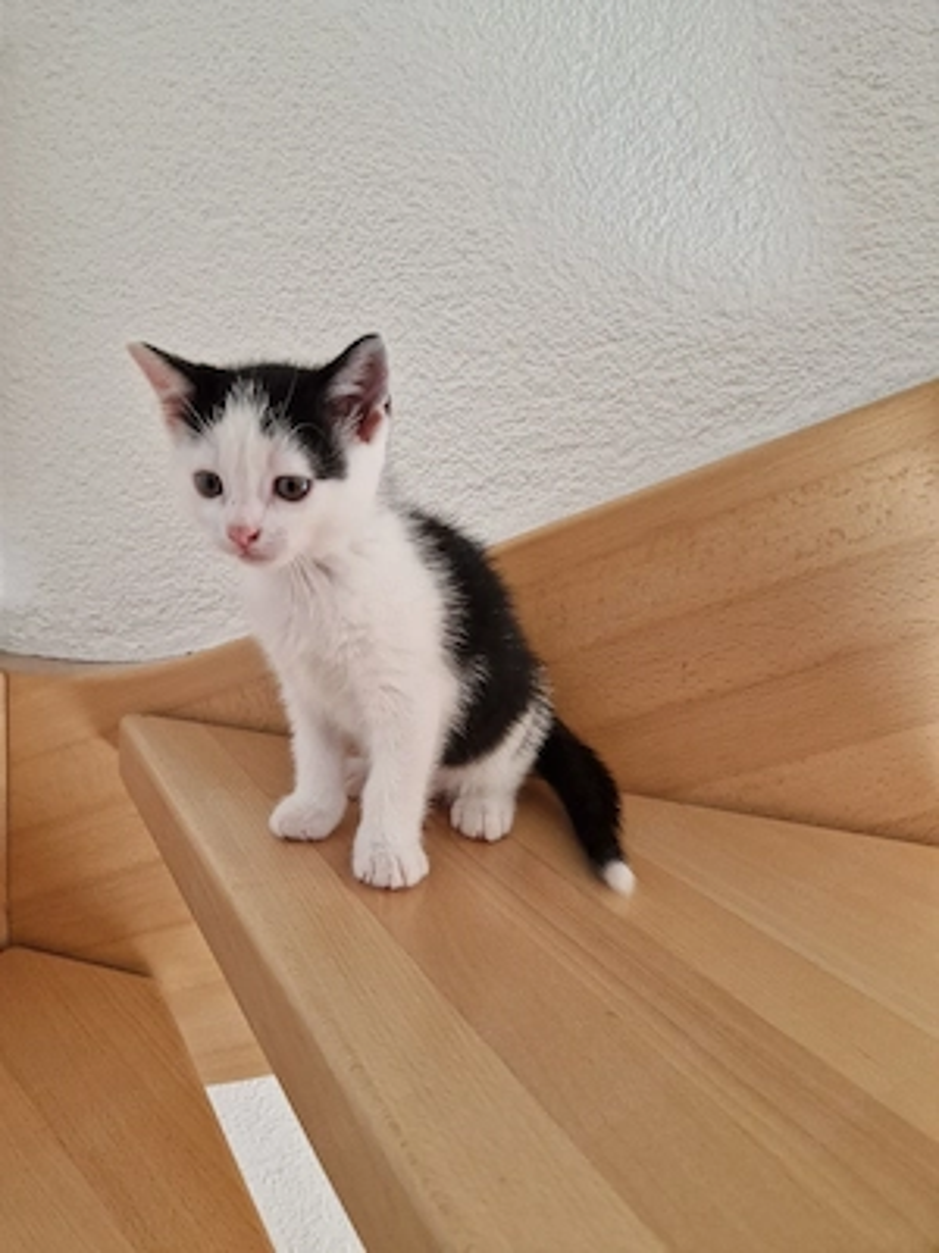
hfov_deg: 58.9
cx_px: 470
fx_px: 832
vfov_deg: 73.9
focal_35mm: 23
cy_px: 626
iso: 200
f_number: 1.8
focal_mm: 5.4
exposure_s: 1/182
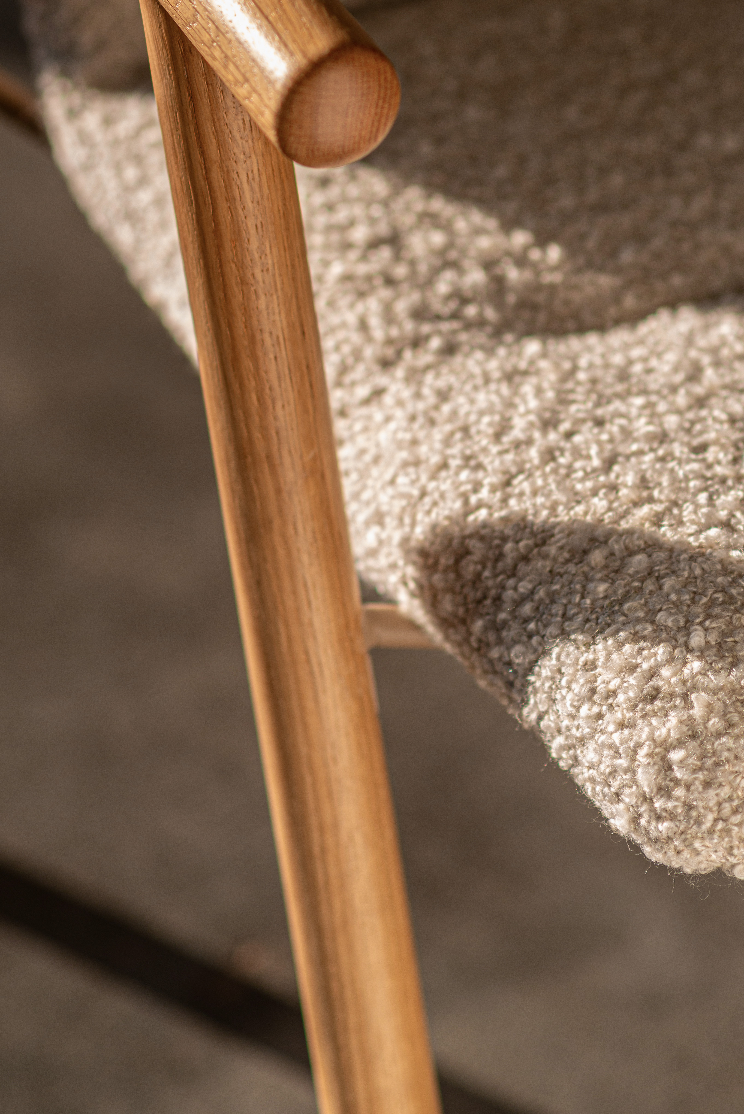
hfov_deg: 9.0
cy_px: 186
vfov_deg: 13.3
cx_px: 201
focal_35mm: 153
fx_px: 4739
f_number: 2.5
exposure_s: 1/320
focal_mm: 85
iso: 100
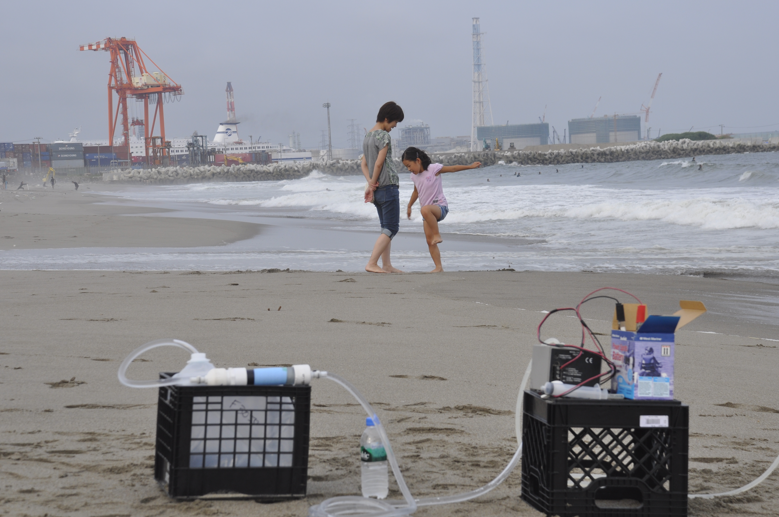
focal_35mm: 83
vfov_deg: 16.4
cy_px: 244
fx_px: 1794
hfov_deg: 24.5
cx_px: 402
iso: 200
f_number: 9
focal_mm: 50
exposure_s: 1/320
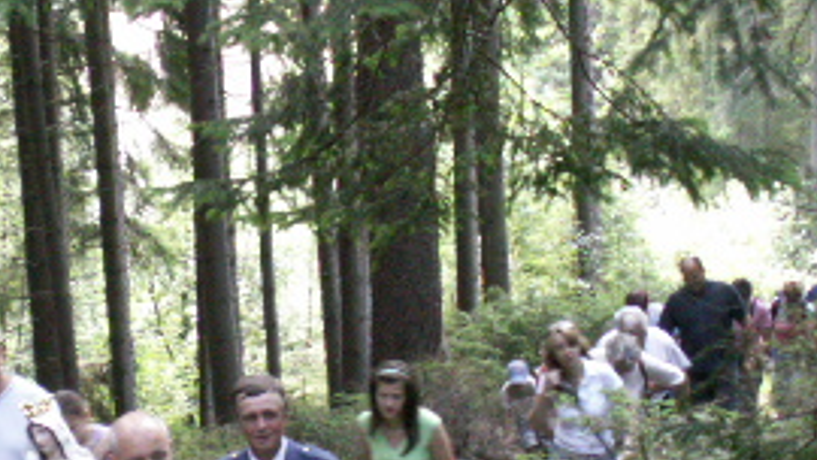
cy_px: 363
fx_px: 2795
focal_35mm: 129
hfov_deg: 16.5
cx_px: 118
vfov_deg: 9.4
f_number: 3.2
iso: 160
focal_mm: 8.31
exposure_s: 1/30
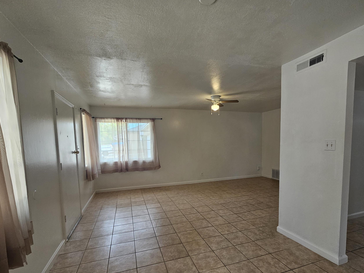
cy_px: 160
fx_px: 168
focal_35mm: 16
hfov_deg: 94.5
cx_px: 188
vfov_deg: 77.5
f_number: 2.2
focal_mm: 2.2
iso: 100
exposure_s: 1/60
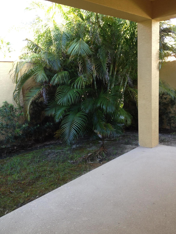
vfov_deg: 51.4
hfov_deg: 39.7
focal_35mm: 36
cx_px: 90
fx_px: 244
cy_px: 114
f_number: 2.4
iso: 80
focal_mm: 4.28
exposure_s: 1/60
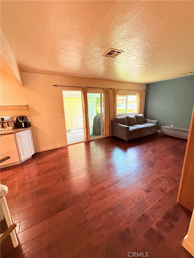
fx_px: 105
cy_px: 129
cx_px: 97
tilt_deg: -11.7
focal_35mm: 14
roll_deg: +0.0
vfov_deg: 102.1
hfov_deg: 85.7
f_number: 2.2
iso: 320
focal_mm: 2.22
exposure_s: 1/120
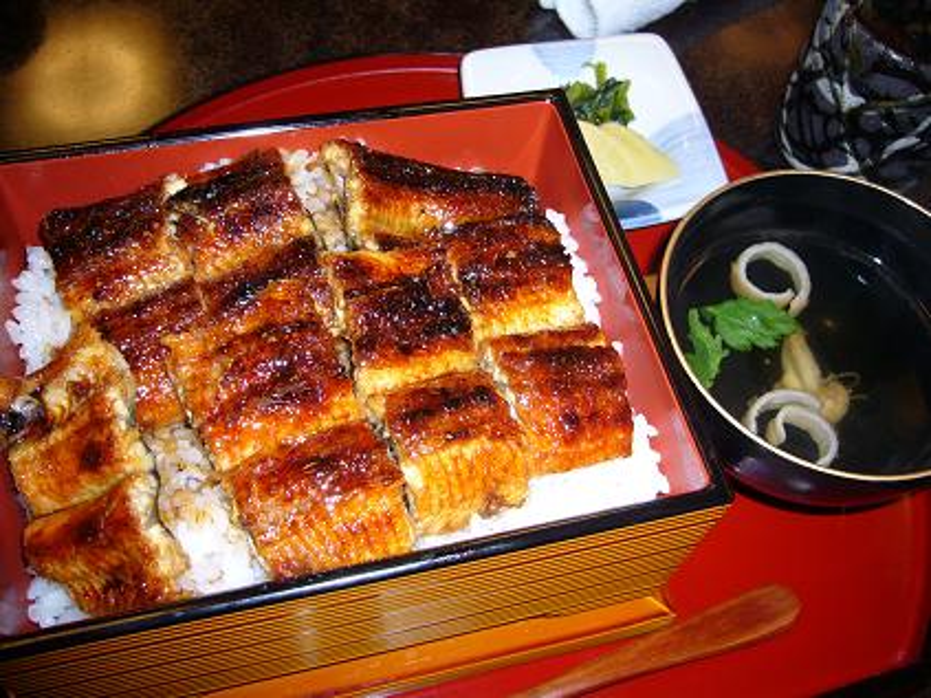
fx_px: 941
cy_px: 349
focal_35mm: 35
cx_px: 466
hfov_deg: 52.6
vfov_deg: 40.7
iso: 100
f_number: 2.8
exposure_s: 1/60
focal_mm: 5.8
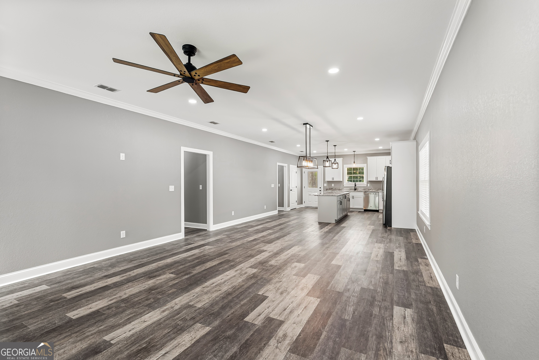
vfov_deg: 73.8
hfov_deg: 96.7
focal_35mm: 16
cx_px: 270
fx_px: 240
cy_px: 180
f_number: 5.6
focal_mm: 16
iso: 3200
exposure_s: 1/30
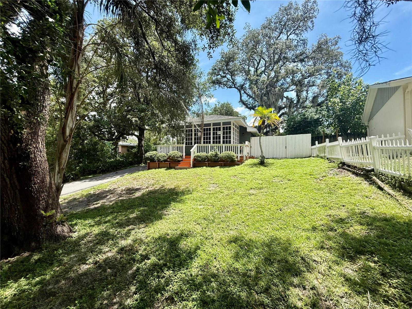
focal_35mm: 14
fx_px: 167
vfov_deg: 85.7
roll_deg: -0.9
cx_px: 206
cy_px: 154
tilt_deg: +1.1
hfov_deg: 102.1
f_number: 2.2
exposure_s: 1/799
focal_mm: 2.22
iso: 64
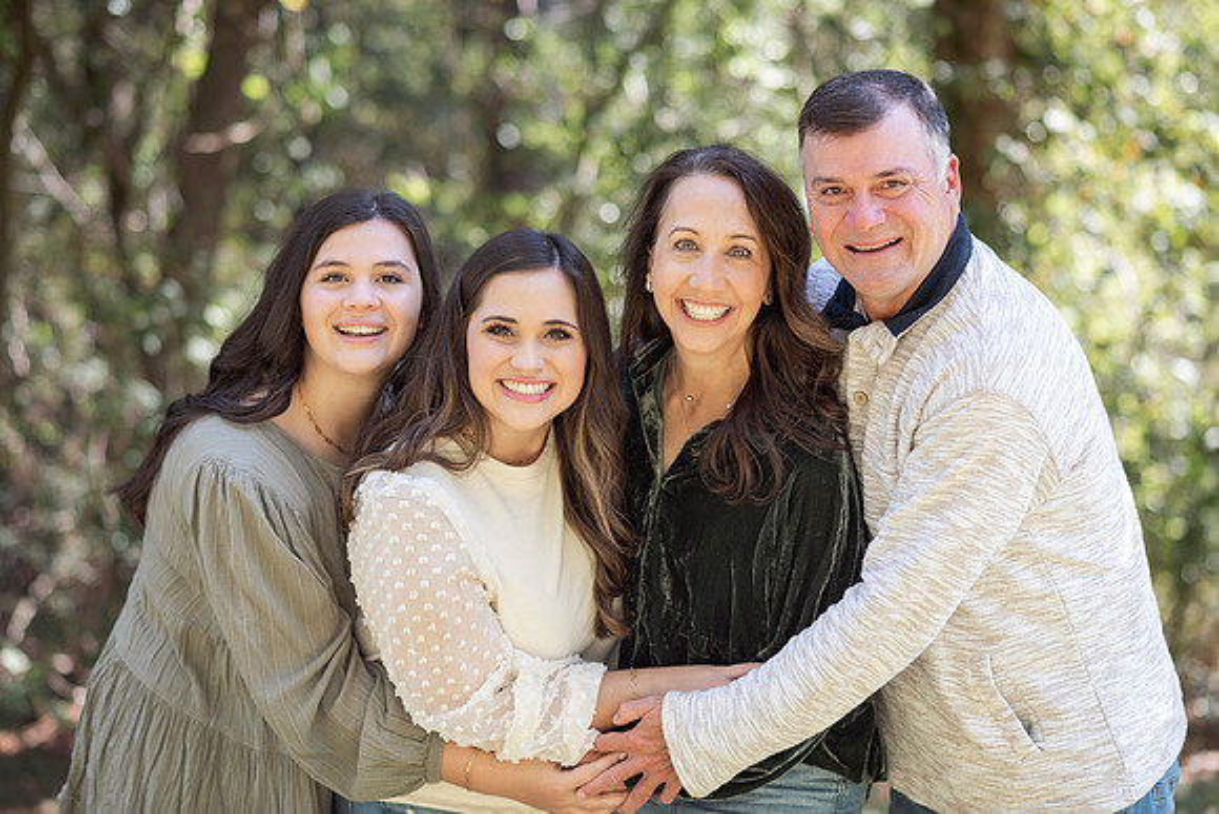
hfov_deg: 23.9
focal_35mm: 85
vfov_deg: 16.1
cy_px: 407
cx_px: 610
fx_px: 2879
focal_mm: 85
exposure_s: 1/1250
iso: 400
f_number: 2.5
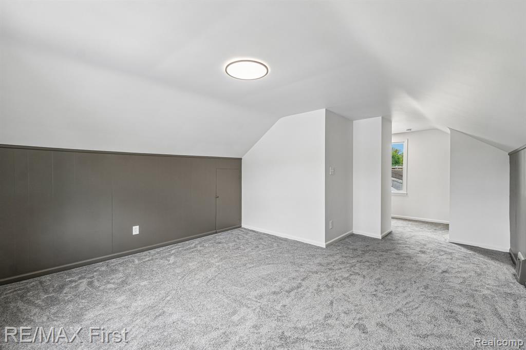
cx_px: 263
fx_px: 219
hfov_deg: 100.4
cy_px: 175
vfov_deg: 77.3
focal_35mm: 15
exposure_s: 1/30
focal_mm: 10
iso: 400
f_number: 8
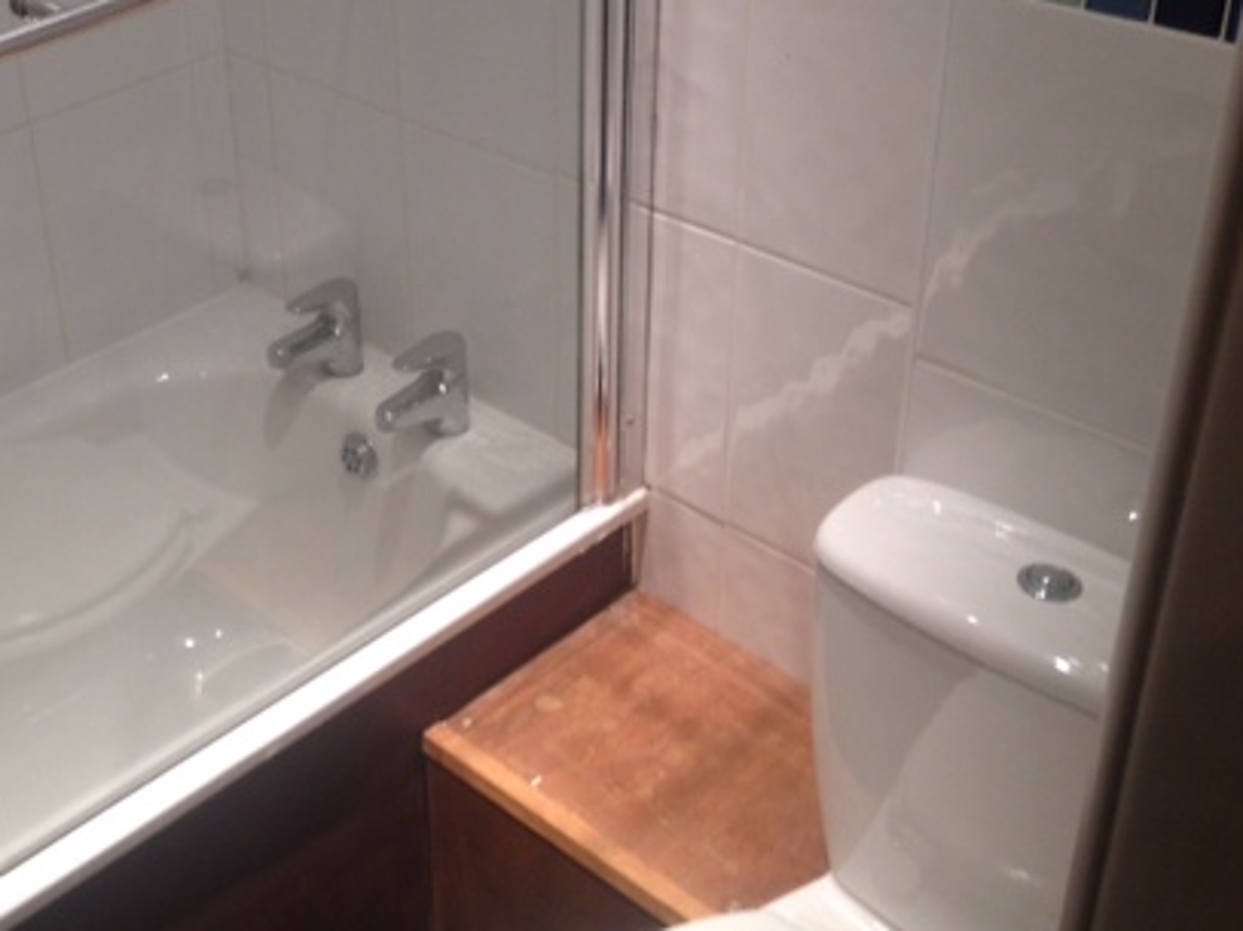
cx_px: 305
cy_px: 333
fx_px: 1974
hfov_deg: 34.2
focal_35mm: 55
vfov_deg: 26.4
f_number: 2.4
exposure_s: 1/20
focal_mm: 4.28
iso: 64
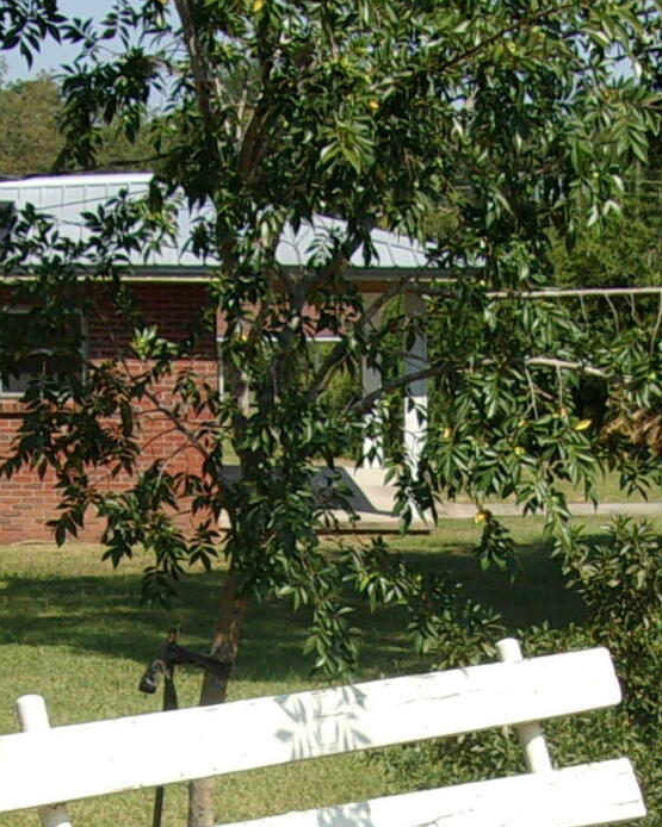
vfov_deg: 16.5
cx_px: 471
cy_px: 844
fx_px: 2793
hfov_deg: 13.5
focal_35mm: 114
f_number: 10.4
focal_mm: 4.9
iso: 80
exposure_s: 1/100
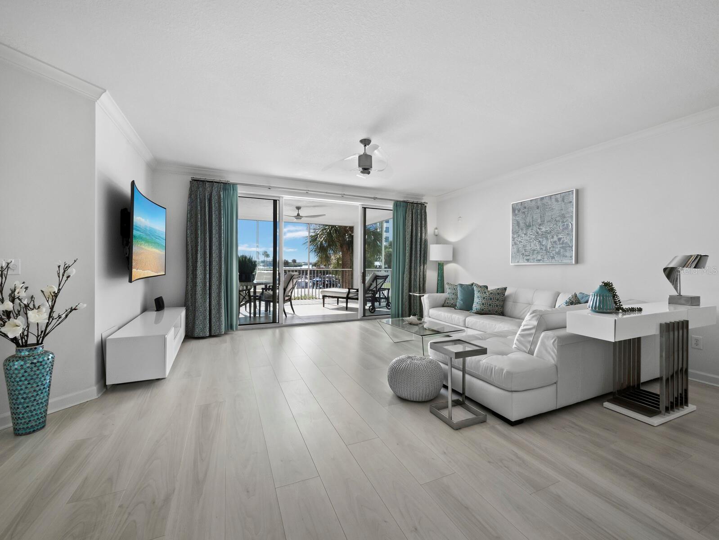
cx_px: 360
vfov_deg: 85.7
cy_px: 270
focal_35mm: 14
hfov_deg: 102.0
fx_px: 291
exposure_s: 1/10
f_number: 11
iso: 400
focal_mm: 7
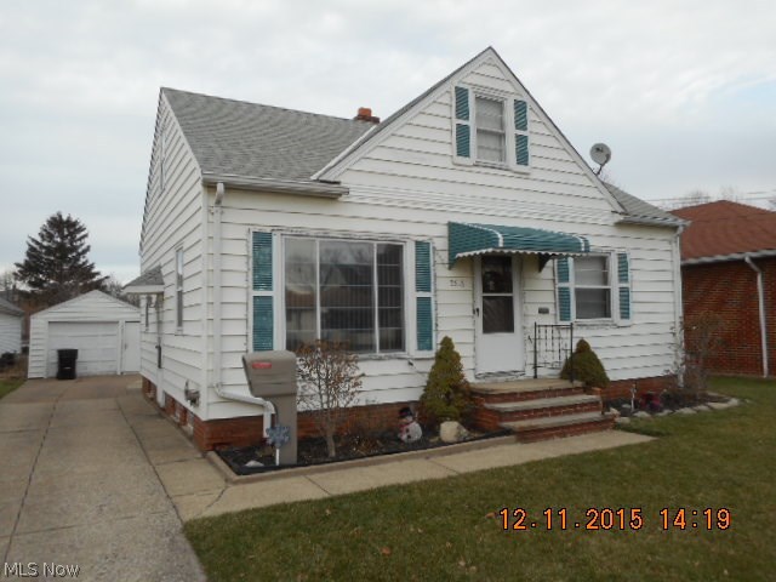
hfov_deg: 69.4
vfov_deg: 54.9
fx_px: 560
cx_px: 388
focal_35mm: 25
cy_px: 291
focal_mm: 4.5
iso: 80
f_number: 3.7
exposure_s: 1/250
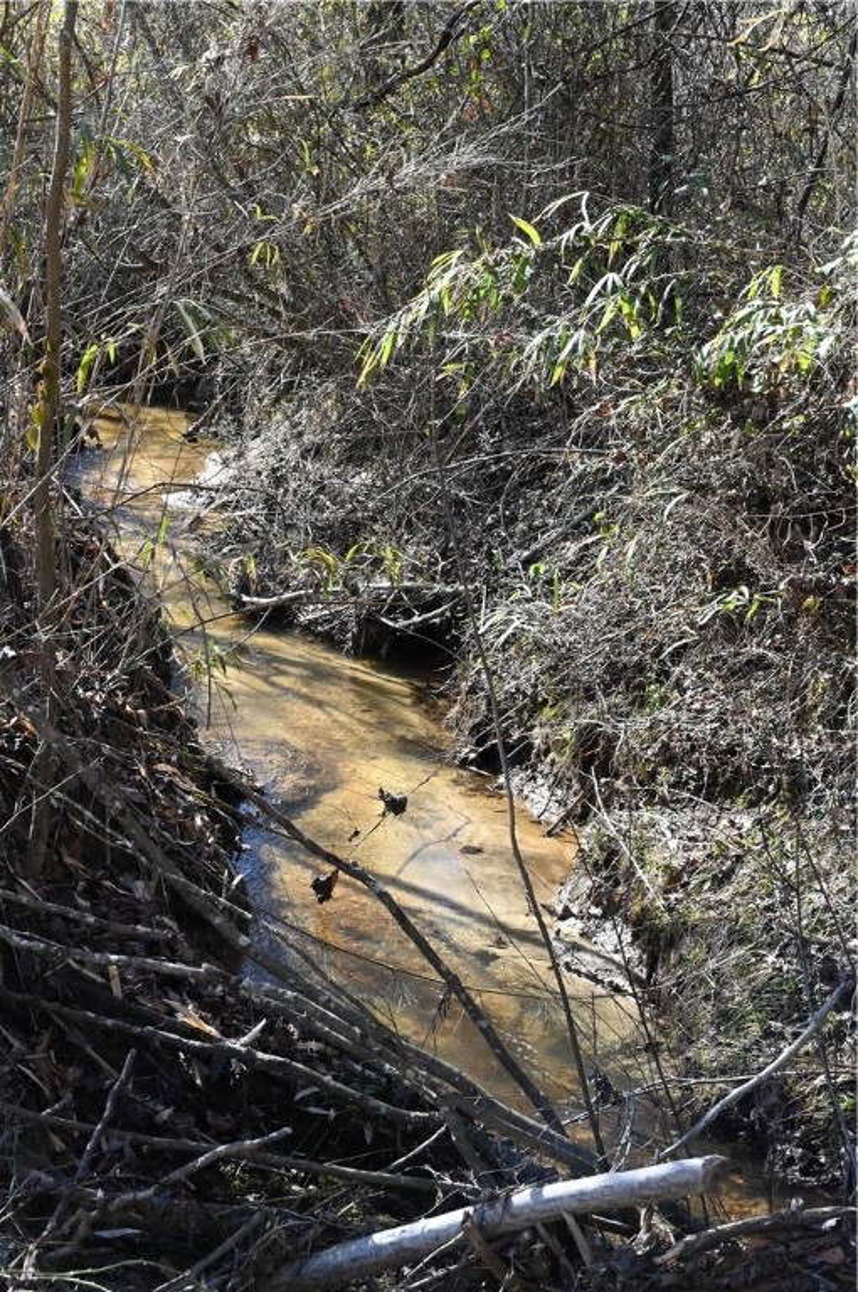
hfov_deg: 19.4
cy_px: 646
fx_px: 2509
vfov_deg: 28.9
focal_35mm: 70
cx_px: 429
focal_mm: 70
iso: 6400
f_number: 16
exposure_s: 1/1000
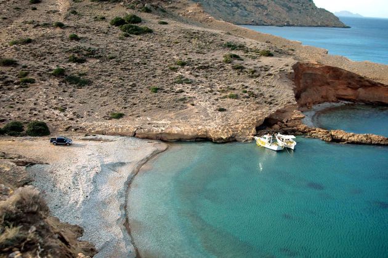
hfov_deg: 46.4
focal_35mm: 42
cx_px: 194
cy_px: 129
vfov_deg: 31.9
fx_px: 453
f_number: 3.8
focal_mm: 28
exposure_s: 1/800
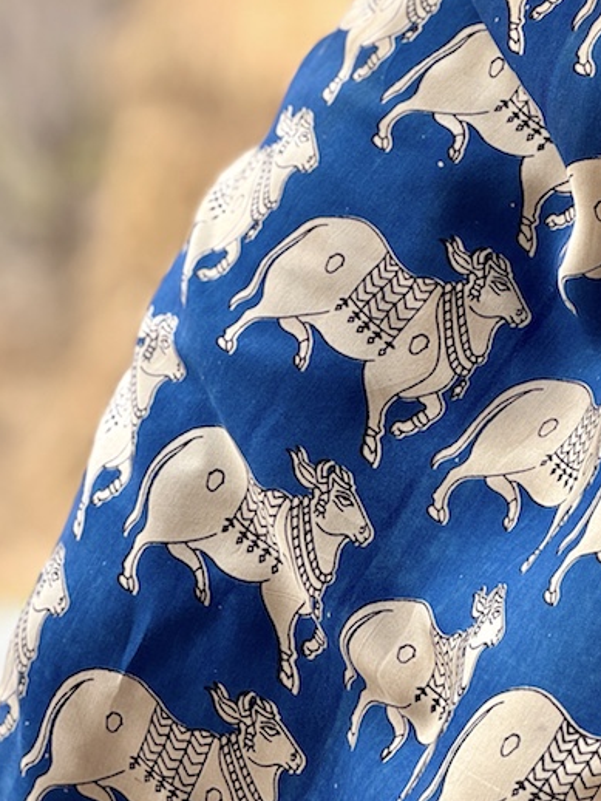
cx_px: 410
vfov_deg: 13.2
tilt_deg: -27.6
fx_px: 3423
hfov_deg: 10.0
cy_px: 87
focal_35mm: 148
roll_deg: +2.5
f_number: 2.8
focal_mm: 9
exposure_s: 1/99
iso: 50
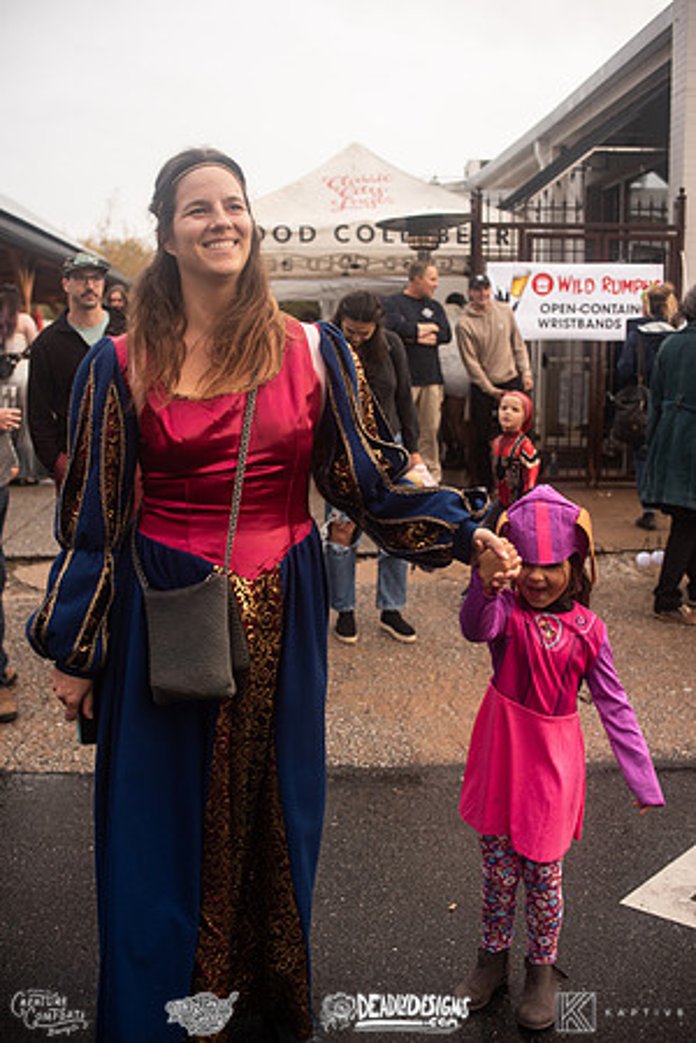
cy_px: 522
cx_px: 348
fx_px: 1015
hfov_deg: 37.9
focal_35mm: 35
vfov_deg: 54.4
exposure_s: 1/320
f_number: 3.5
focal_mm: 35
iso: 400
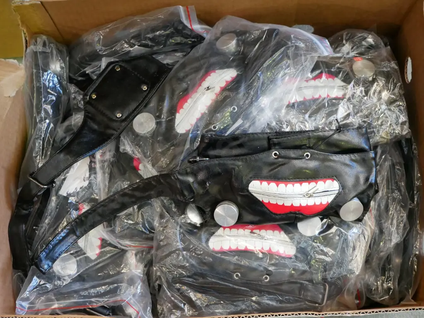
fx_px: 612
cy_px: 159
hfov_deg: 38.2
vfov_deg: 29.1
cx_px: 212
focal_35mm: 50
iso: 3200
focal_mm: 25
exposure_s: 1/60
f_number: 4.5
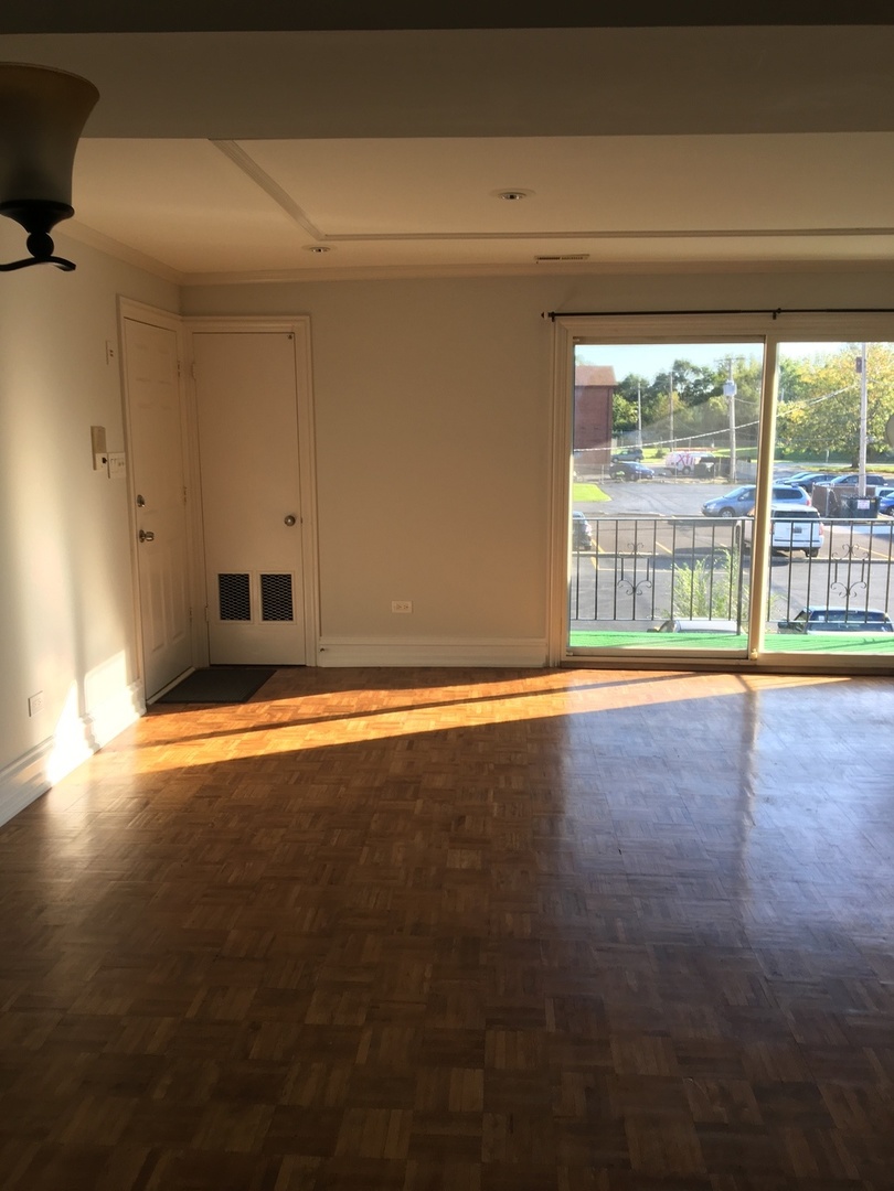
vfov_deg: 61.7
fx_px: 999
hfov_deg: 48.2
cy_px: 596
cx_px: 447
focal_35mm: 29
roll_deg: -1.9
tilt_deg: -10.5
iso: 25
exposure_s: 1/120
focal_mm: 4.15
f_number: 2.2
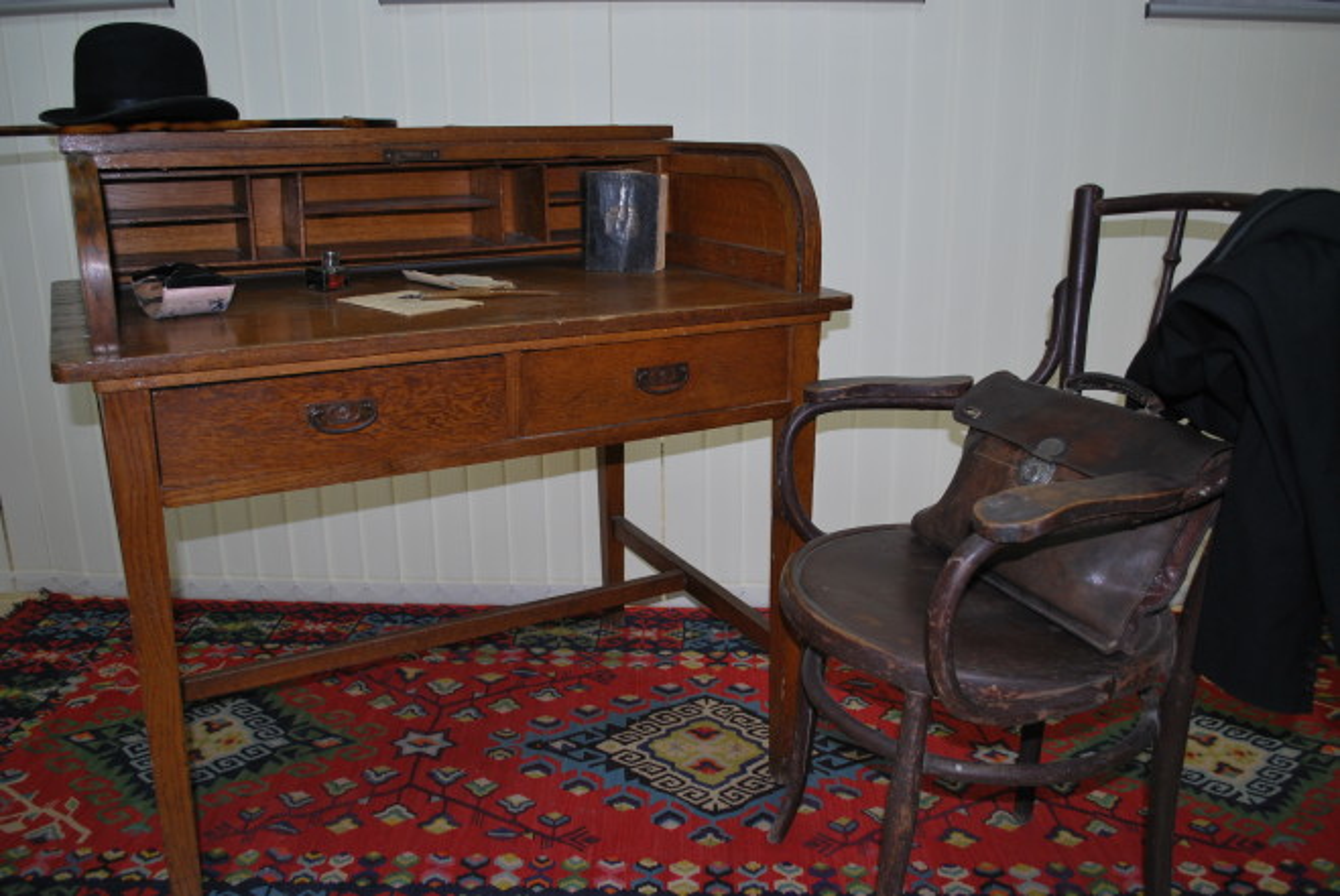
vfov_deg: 43.7
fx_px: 1118
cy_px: 448
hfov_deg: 61.9
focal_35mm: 30
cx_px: 670
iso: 200
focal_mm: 20
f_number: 3.8
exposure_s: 1/60
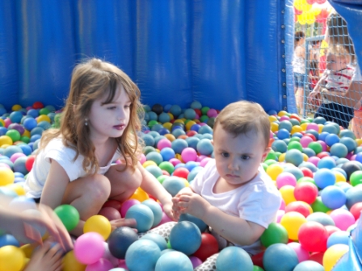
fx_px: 397
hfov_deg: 49.0
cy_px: 136
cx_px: 181
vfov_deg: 37.7
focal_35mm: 38
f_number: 3.9
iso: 100
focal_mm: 6.9
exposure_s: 1/30
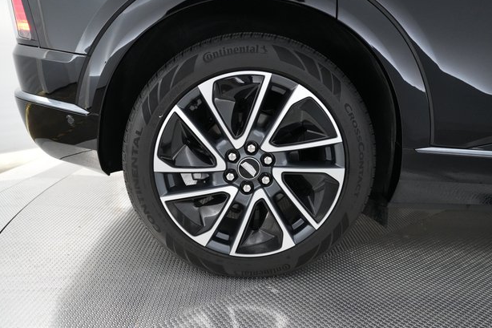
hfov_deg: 71.5
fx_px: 342
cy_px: 165
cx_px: 241
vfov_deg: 51.3
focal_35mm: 25
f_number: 2.8
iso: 5000
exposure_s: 1/320
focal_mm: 24
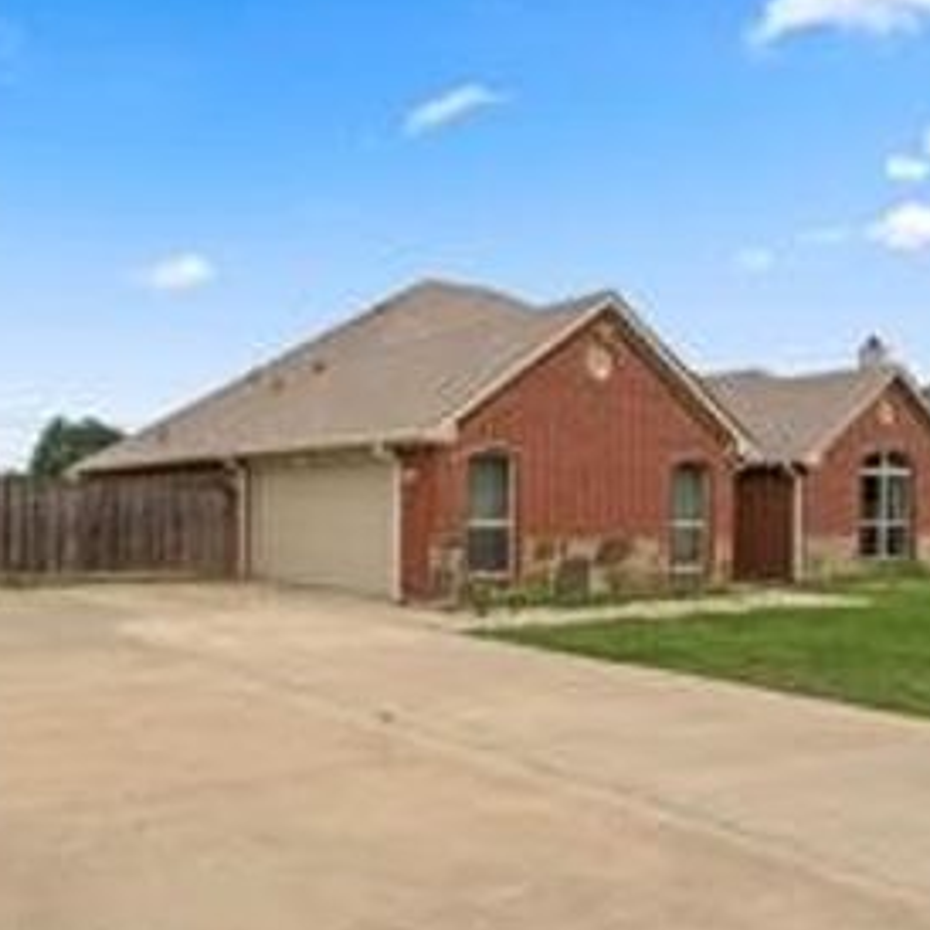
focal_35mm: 32
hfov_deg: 50.7
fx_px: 961
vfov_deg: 51.5
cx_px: 312
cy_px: 528
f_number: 9
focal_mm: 20.4
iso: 100
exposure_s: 1/250
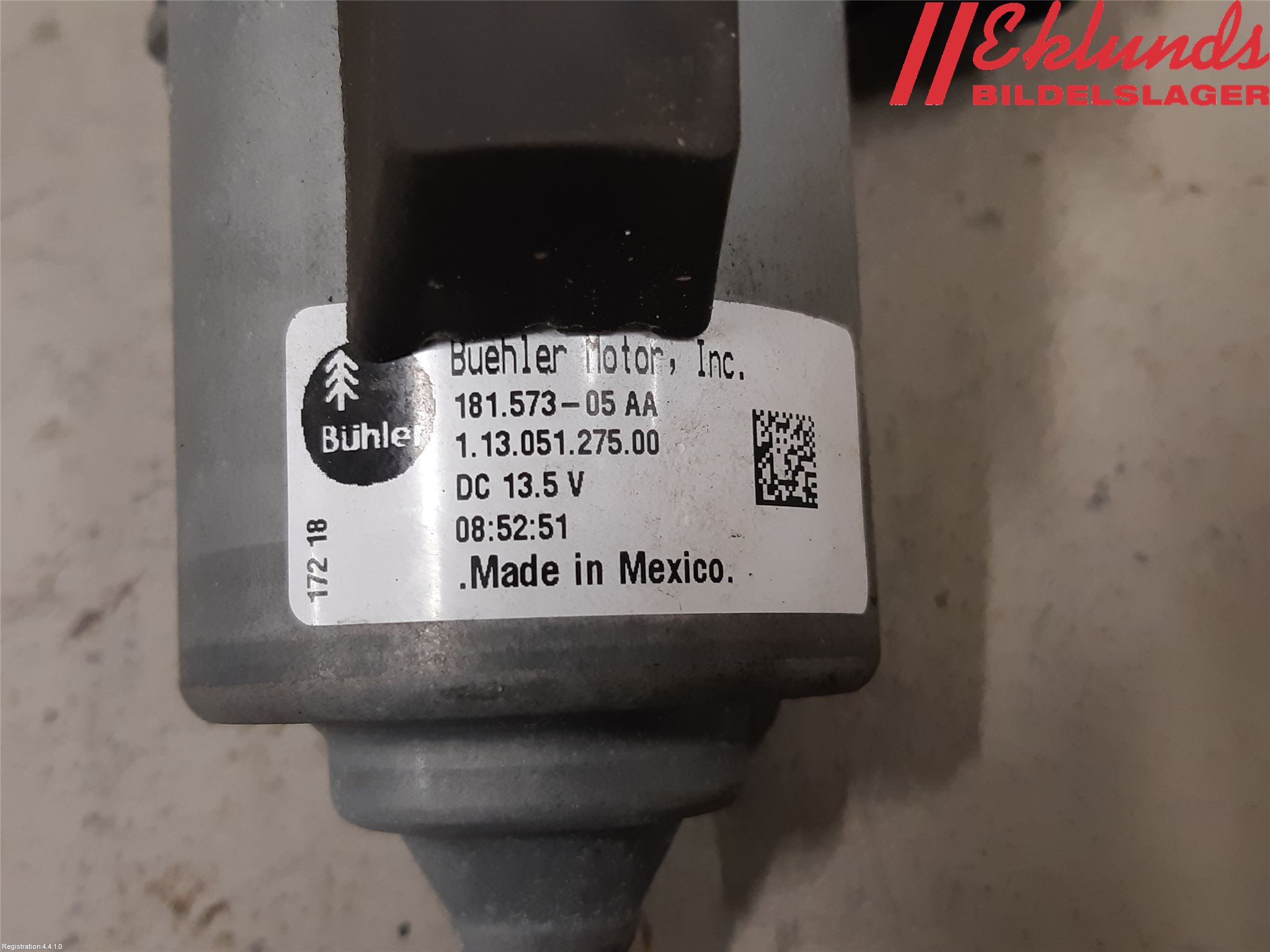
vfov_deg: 53.1
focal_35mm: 26
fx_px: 954
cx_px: 635
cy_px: 476
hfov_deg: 67.3
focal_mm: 3.93
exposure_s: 1/50
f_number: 1.7
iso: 125
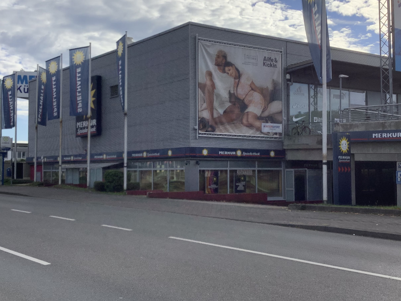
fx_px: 487
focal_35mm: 42
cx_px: 186
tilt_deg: +2.7
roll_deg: +0.7
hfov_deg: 44.8
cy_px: 145
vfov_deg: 34.3
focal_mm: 3.3
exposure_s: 1/1431
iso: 25
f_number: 2.4
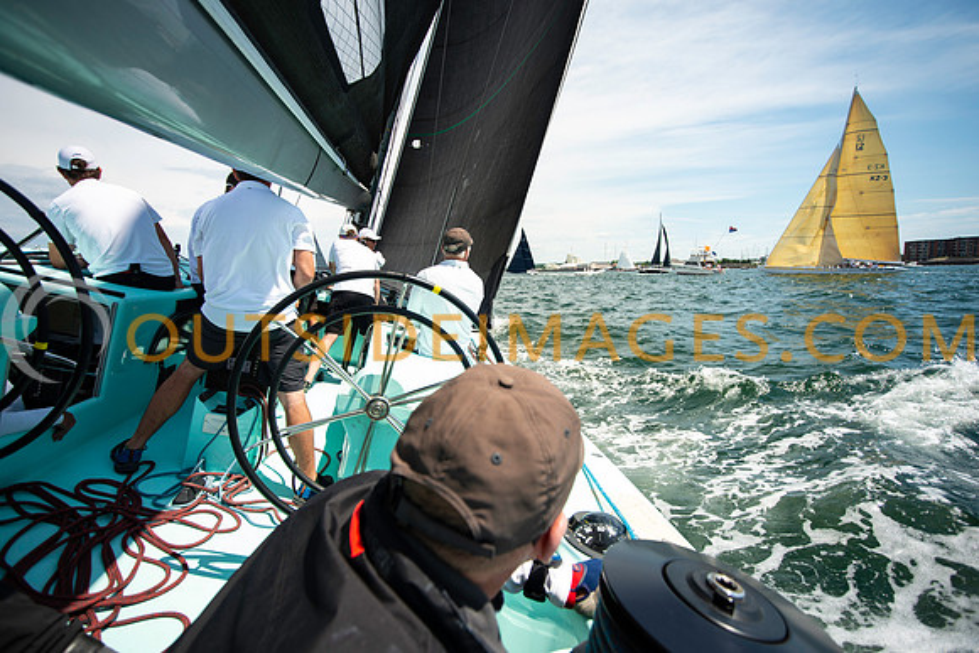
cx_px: 490
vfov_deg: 76.2
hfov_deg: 99.2
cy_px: 326
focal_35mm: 15
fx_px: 417
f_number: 5.6
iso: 250
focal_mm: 15
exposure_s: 1/1250
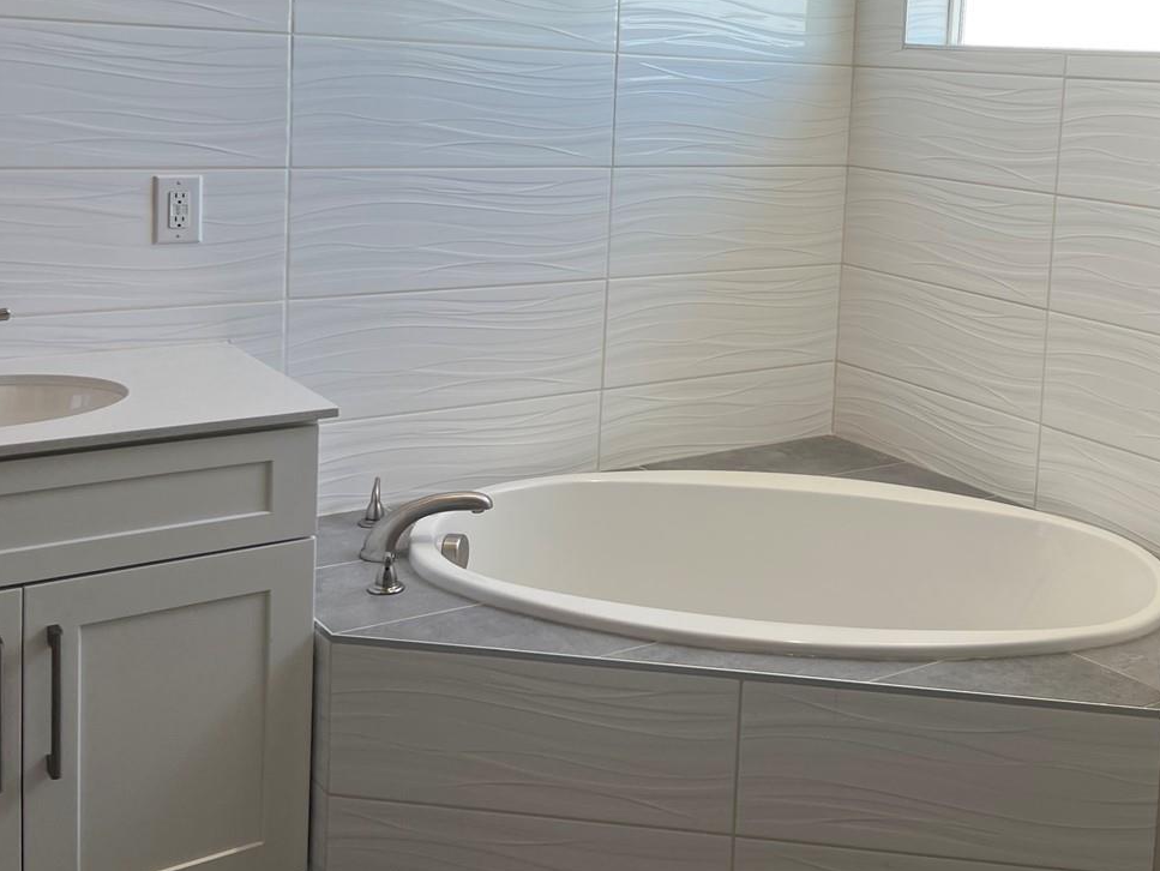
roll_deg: -3.8
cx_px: 841
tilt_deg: -6.1
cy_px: 194
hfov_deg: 42.7
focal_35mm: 43
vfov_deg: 32.8
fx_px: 1441
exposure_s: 1/152
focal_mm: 5.7
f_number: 1.5
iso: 40
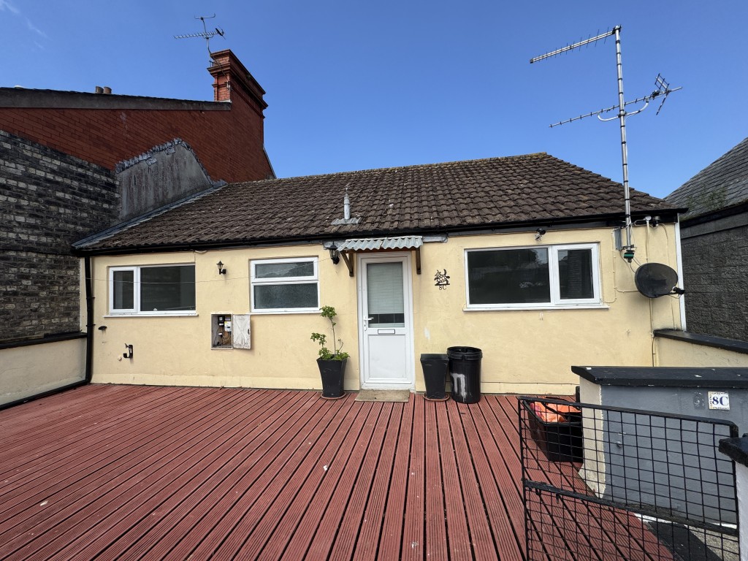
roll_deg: +2.2
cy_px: 280
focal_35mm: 14
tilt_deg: +2.4
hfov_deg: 102.1
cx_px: 374
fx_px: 303
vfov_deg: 85.7
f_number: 2.2
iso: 50
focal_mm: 2.22
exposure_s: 1/1976
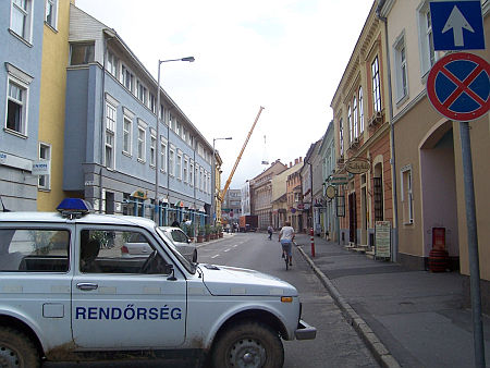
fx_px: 482
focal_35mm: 34
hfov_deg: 53.9
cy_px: 184
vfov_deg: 41.8
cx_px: 245
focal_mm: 5.6
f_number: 5.6
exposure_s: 1/250
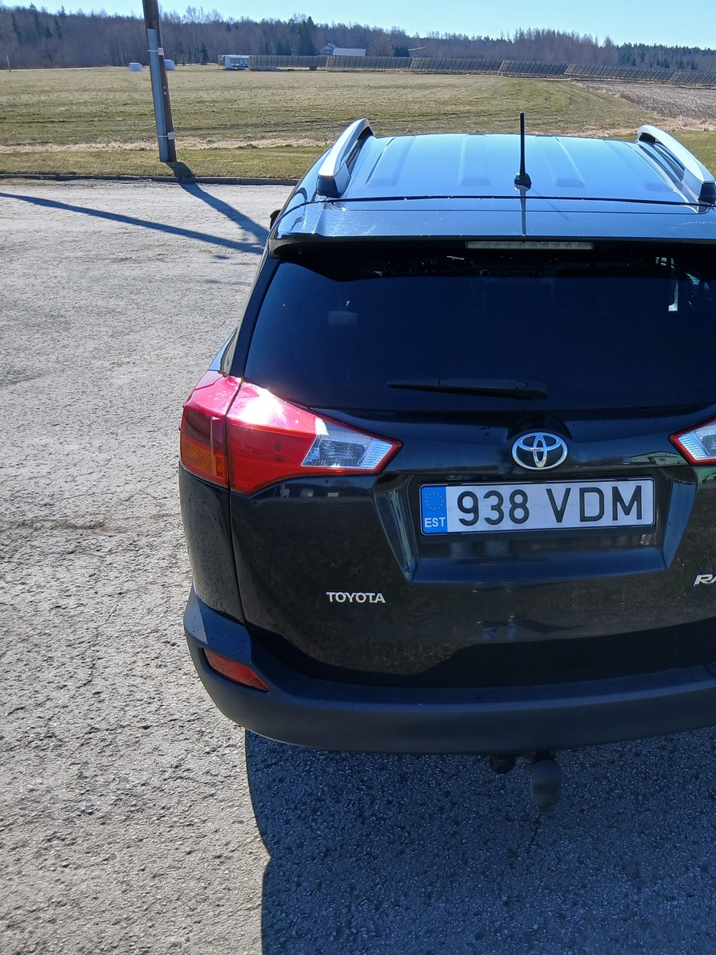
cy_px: 481
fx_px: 966
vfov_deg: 52.6
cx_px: 628
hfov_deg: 38.2
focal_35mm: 35
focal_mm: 3.98
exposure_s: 1/323
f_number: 1.8
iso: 20
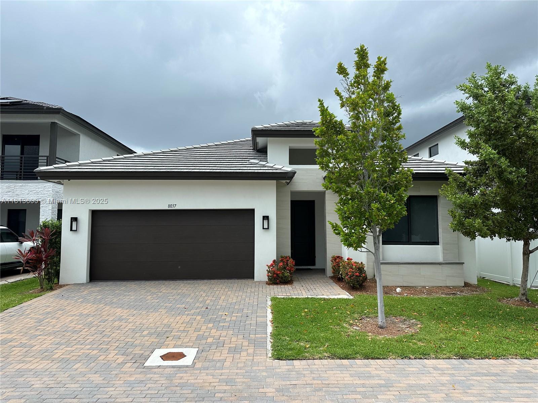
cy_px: 202
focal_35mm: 24
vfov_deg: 56.8
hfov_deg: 71.6
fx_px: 373
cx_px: 269
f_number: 1.78
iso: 80
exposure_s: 1/1272
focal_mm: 6.86
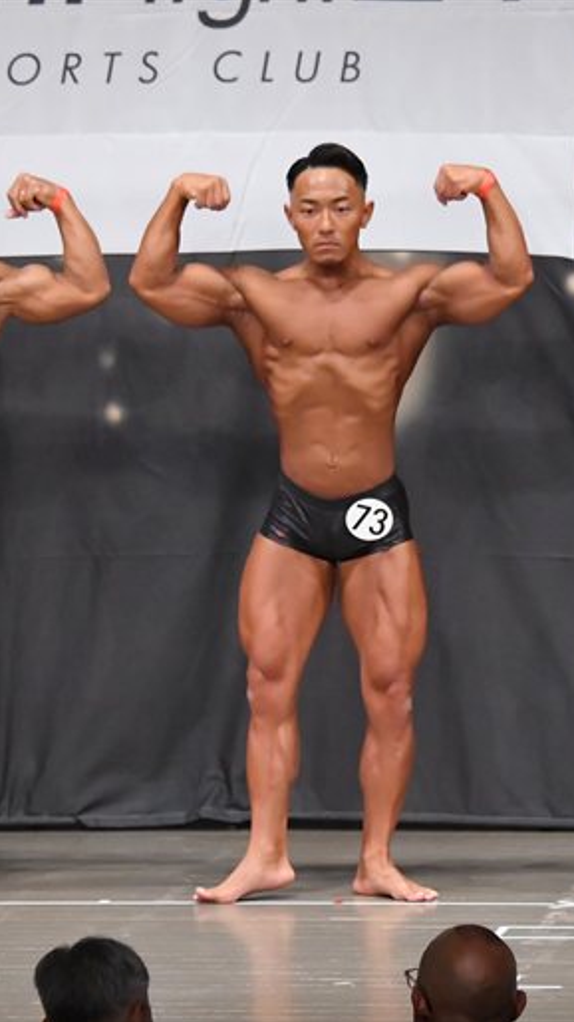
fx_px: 8634
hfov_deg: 3.8
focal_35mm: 319
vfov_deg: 6.8
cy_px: 511
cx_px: 190
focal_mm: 135
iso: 6400
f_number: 5.6
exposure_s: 1/400
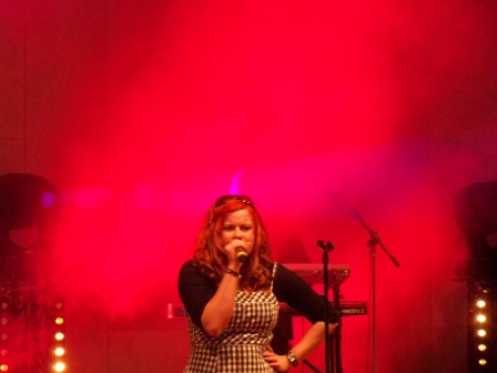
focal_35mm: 155
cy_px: 186
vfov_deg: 9.6
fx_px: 2225
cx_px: 248
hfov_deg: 12.7
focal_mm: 24
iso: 250
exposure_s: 1/50
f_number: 3.6
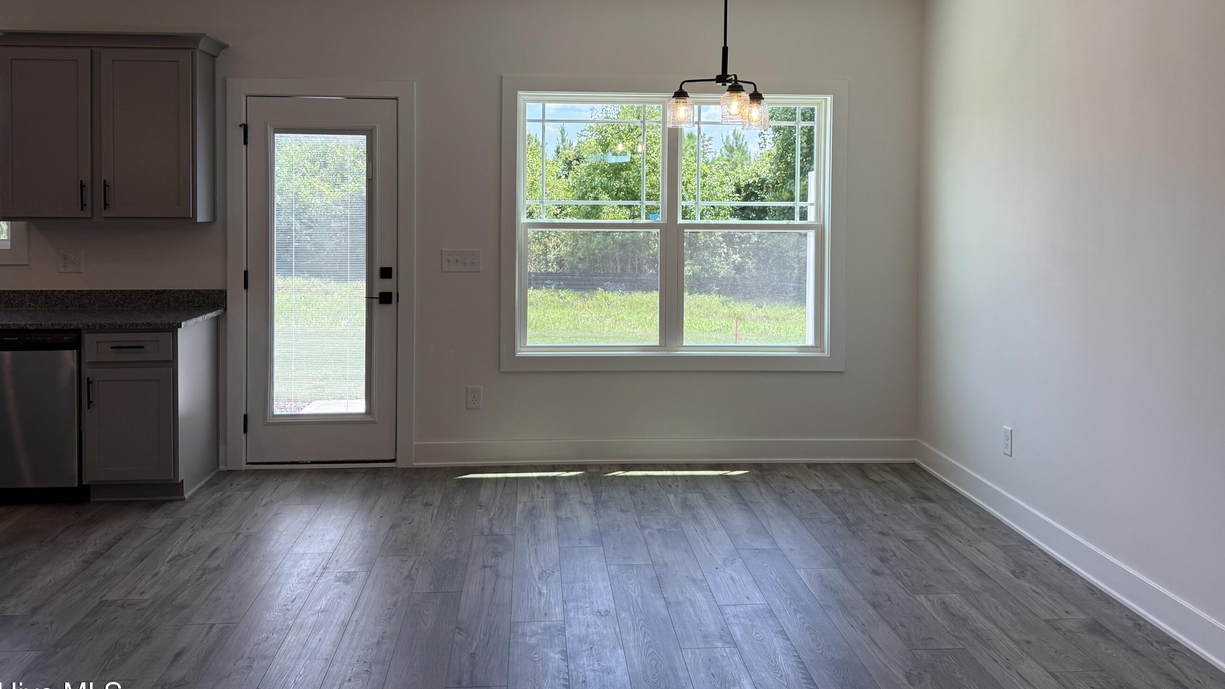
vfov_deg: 38.4
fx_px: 974
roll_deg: -0.3
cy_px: 215
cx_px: 601
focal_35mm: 30
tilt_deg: -0.5
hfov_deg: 64.3
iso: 100
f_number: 1.78
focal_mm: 6.76
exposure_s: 1/593
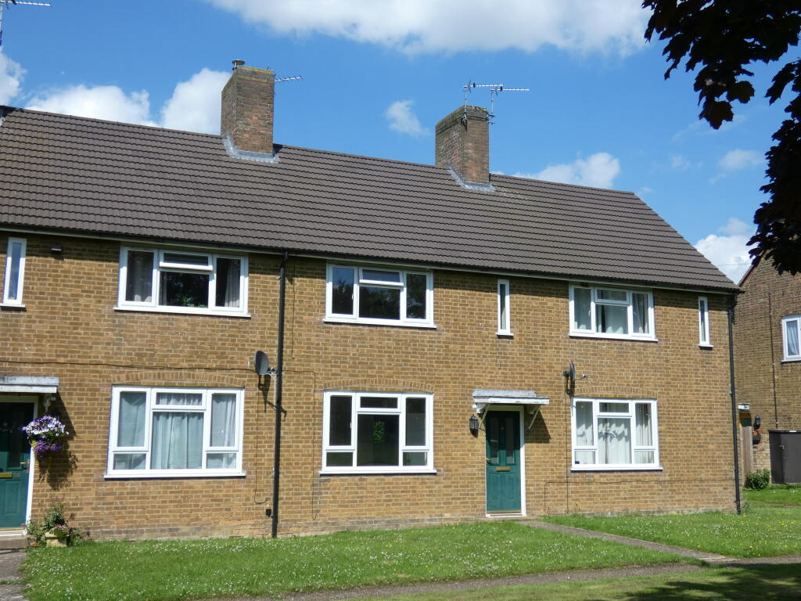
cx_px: 400
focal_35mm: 39
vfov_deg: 36.8
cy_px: 300
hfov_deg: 47.9
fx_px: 902
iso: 80
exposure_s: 1/1000
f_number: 3.6
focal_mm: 7.1
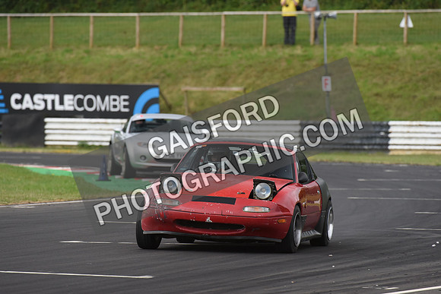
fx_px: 4901
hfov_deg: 5.2
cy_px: 147
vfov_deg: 3.4
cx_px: 220
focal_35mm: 400
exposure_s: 1/1000
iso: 1600
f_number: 6.3
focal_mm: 400
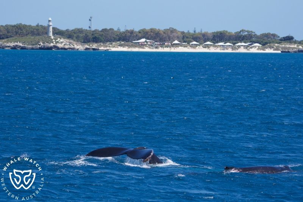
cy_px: 101
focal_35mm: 232
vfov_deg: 5.9
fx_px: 1952
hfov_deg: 8.9
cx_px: 152
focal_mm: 232
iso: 1250
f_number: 8
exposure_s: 1/3200
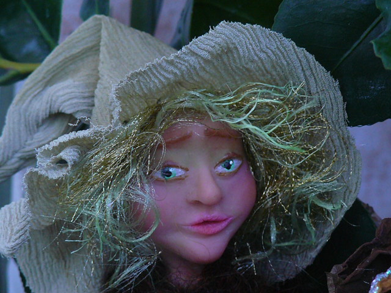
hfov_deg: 14.1
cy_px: 146
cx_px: 196
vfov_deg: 10.6
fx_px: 1581
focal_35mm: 140
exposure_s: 1/30
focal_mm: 15.5
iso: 160
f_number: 4
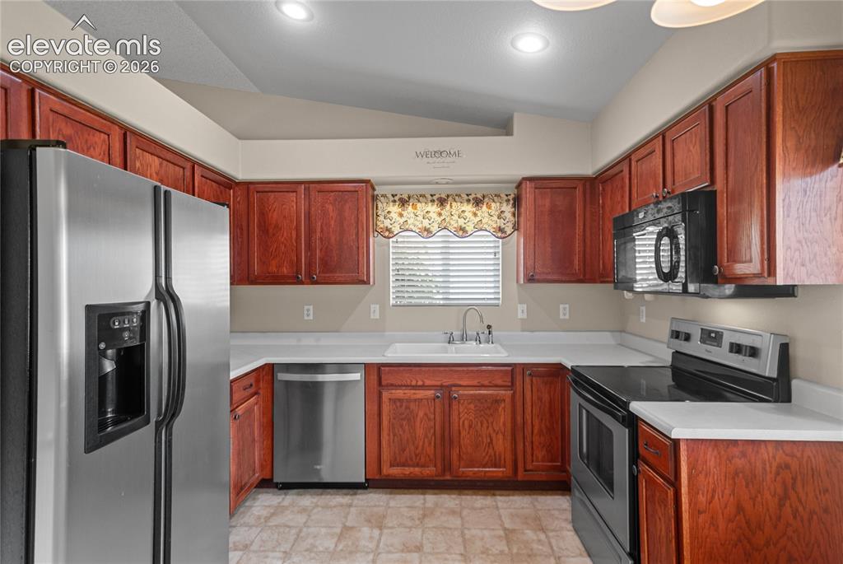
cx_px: 422
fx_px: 352
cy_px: 282
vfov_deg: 77.5
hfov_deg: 100.3
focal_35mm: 15
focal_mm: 10
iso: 200
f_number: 3.5
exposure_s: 1/4
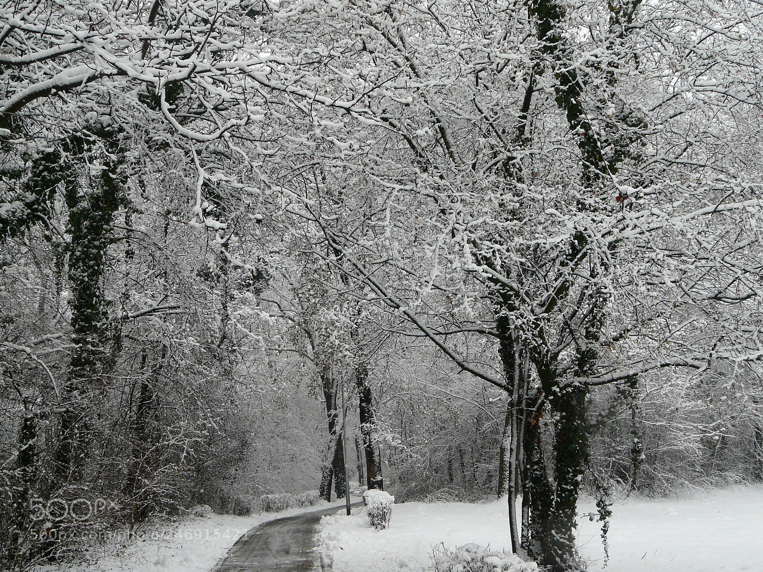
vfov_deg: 30.3
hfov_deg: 39.7
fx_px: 1058
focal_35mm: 48
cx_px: 382
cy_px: 286
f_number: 4
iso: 100
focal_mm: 7.9
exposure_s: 1/250
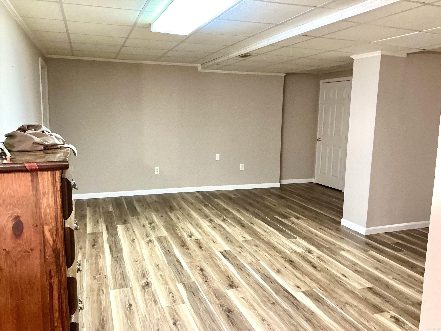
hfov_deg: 61.7
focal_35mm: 29
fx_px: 369
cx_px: 220
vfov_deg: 48.2
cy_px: 166
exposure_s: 1/40
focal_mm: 3
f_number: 1.8
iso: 250
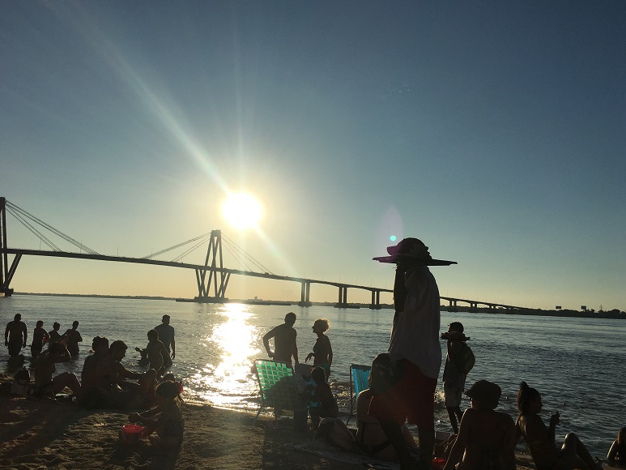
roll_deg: -2.1
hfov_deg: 60.0
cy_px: 228
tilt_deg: +8.7
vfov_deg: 46.8
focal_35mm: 30
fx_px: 543
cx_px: 320
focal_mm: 4.15
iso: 25
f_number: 2.2
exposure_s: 1/9615
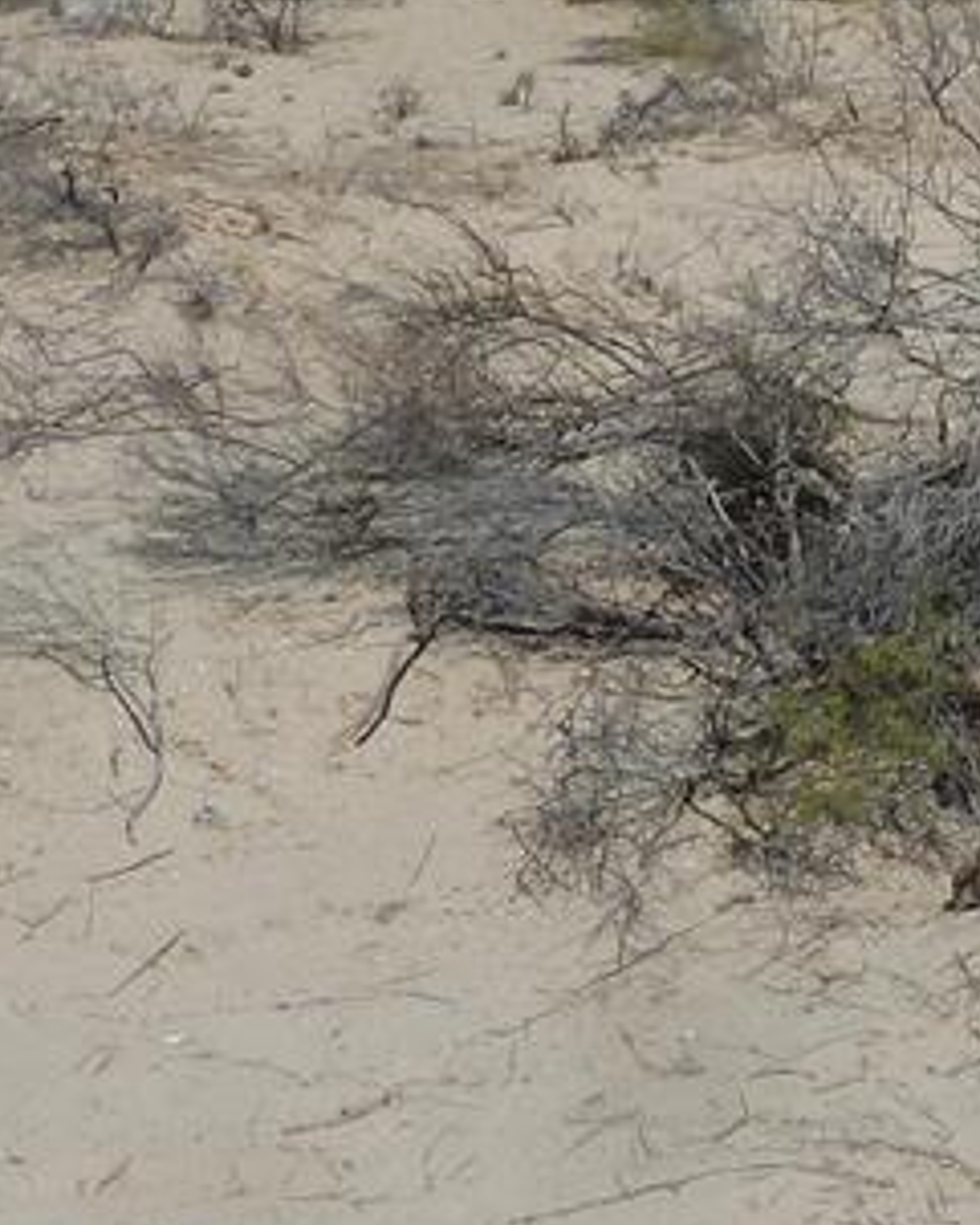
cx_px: 862
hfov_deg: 18.2
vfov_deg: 21.5
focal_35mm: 83
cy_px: -220
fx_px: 3008
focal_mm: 4.1
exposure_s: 1/640
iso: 80
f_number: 5.6
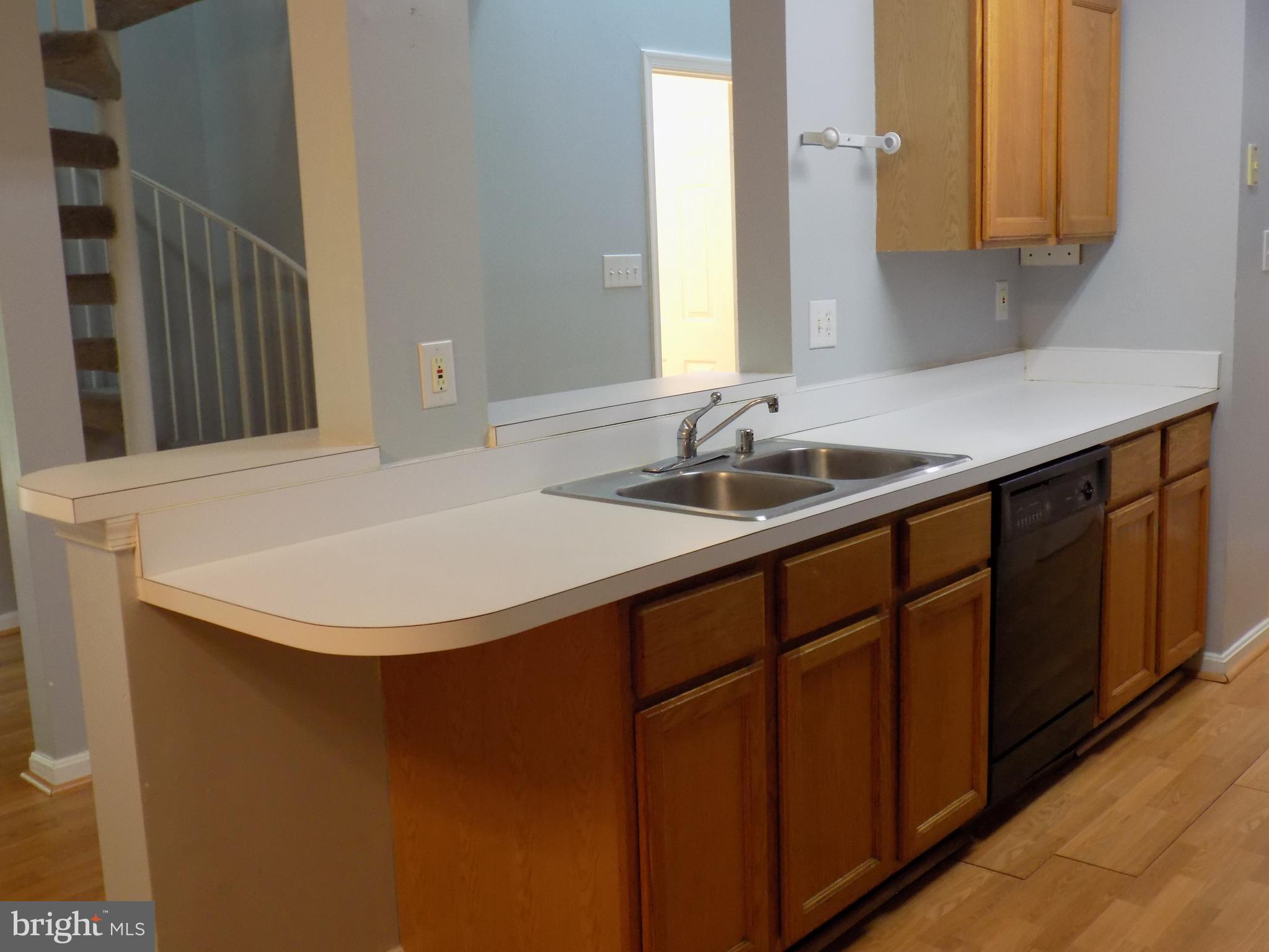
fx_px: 1247
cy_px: 476
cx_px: 634
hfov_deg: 53.9
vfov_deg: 41.8
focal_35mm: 34
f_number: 3.4
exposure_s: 1/30
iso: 220
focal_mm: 6.1
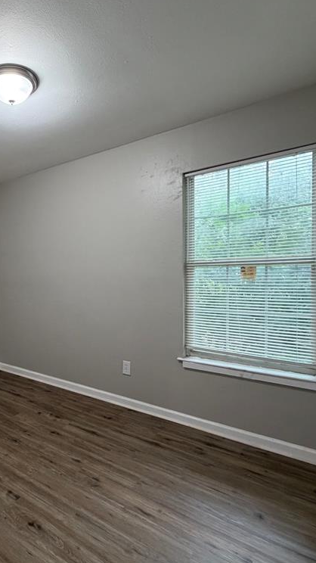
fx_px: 313
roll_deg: +0.0
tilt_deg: -1.3
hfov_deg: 49.0
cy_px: 282
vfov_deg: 83.9
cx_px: 45
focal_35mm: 21
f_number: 2.2
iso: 320
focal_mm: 2.22
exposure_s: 1/120
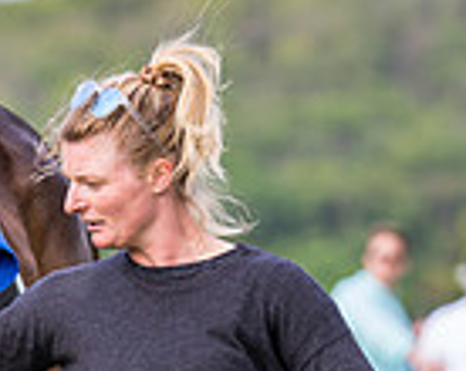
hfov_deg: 2.8
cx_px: -460
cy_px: 399
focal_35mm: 688
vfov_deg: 2.2
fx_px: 9475
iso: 50
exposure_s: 1/320
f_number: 3.2
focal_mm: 135
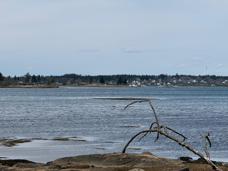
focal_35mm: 120
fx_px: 790
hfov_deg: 16.4
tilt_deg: -0.2
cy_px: 86
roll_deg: -0.6
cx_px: 114
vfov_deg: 12.3
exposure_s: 1/2710
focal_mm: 15.66
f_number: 2.8
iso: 50
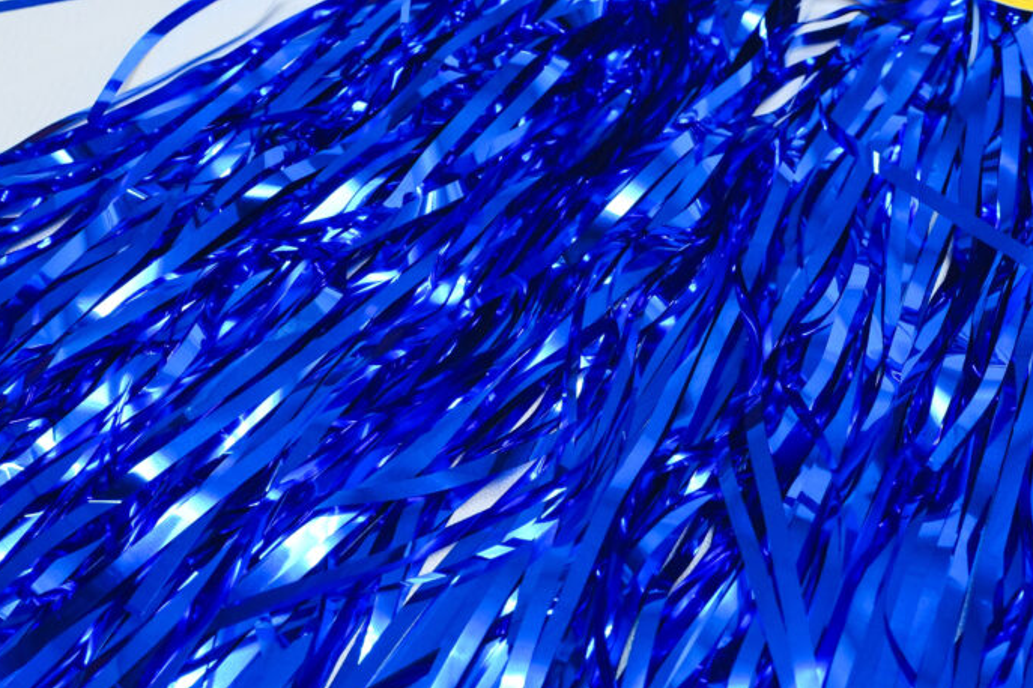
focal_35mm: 53
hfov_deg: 37.5
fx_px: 1521
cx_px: 517
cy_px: 349
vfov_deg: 25.5
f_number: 9
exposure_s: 1/160
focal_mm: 35
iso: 2500
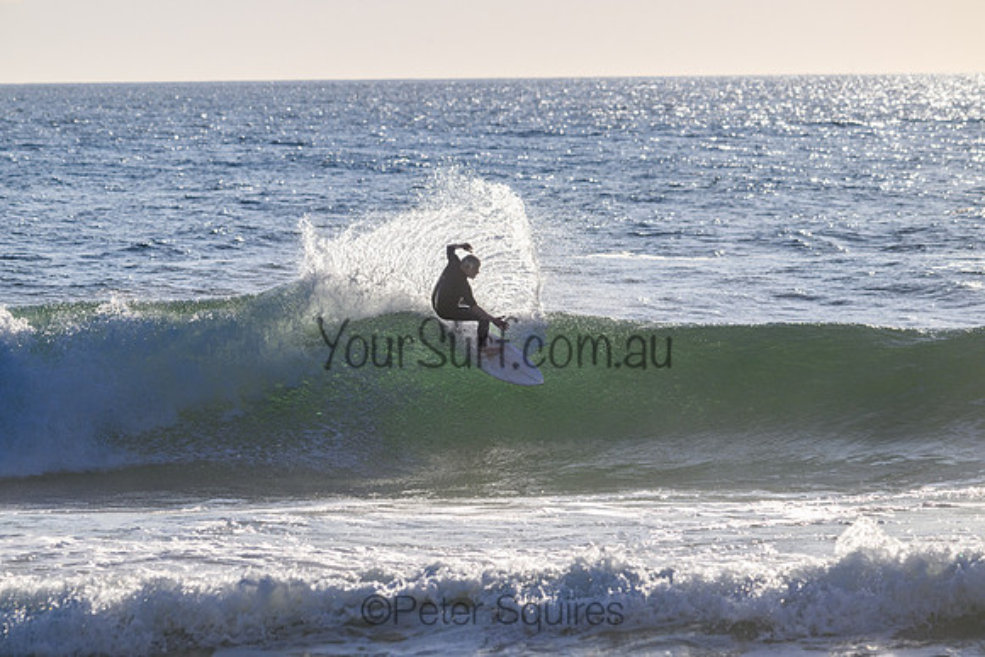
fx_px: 10946
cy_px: 328
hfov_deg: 5.2
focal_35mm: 400
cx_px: 492
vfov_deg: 3.4
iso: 640
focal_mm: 400
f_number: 11
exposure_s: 1/2000
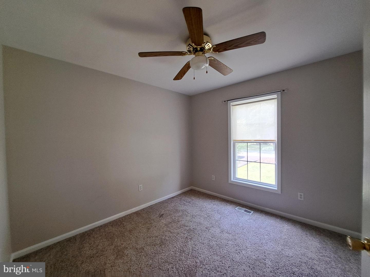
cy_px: 138
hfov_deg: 106.2
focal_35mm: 13
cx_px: 185
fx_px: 139
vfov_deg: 89.9
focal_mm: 1.74
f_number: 2.2
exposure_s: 1/40
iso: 80
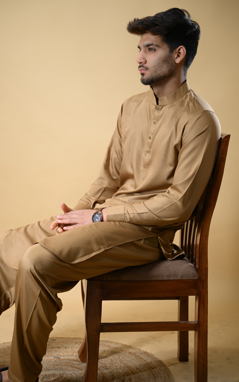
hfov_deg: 19.4
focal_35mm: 67
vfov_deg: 30.6
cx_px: 107
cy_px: 184
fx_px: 698
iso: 200
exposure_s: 1/125
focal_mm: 60
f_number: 2.8
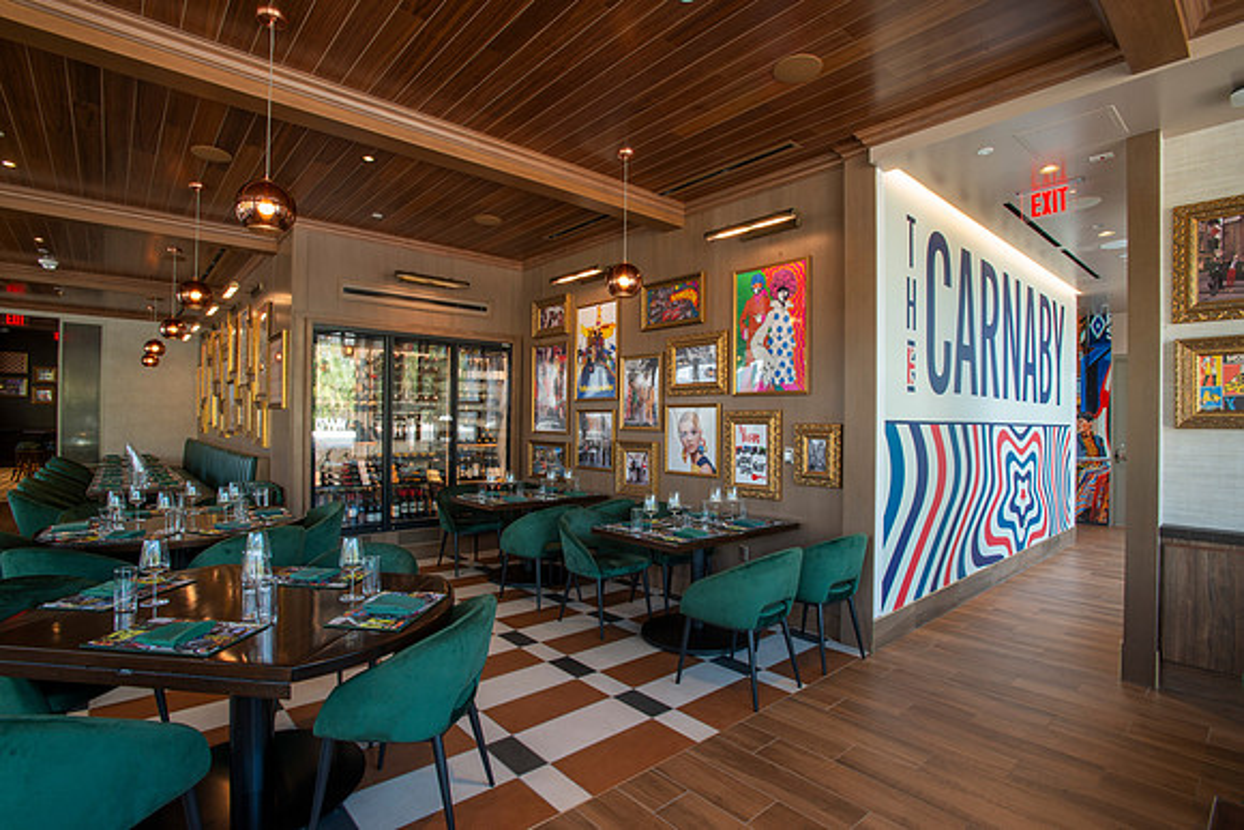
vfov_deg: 70.5
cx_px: 622
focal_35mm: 17
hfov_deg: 93.3
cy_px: 415
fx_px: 588
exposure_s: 1/2
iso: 200
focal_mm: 17
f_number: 22
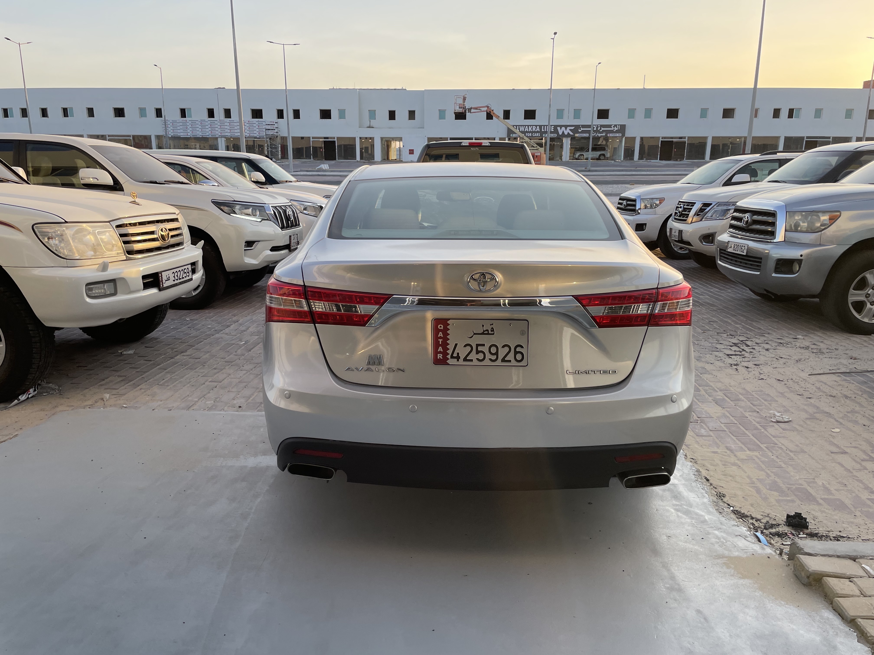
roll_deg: +0.5
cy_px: 328
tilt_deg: -16.1
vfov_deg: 53.1
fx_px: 656
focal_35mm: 26
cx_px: 437
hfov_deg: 67.3
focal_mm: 4.2
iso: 32
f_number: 1.6
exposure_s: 1/703
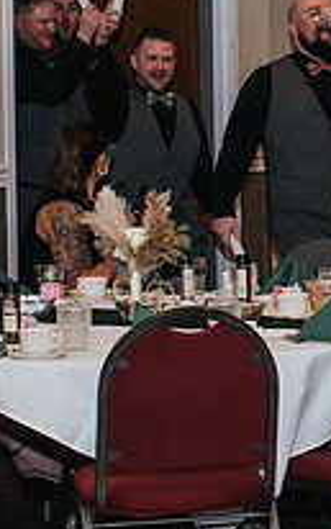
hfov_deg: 7.5
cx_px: 923
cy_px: 245
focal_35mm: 159
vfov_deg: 13.2
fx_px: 2292
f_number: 3.2
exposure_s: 1/200
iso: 800
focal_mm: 35
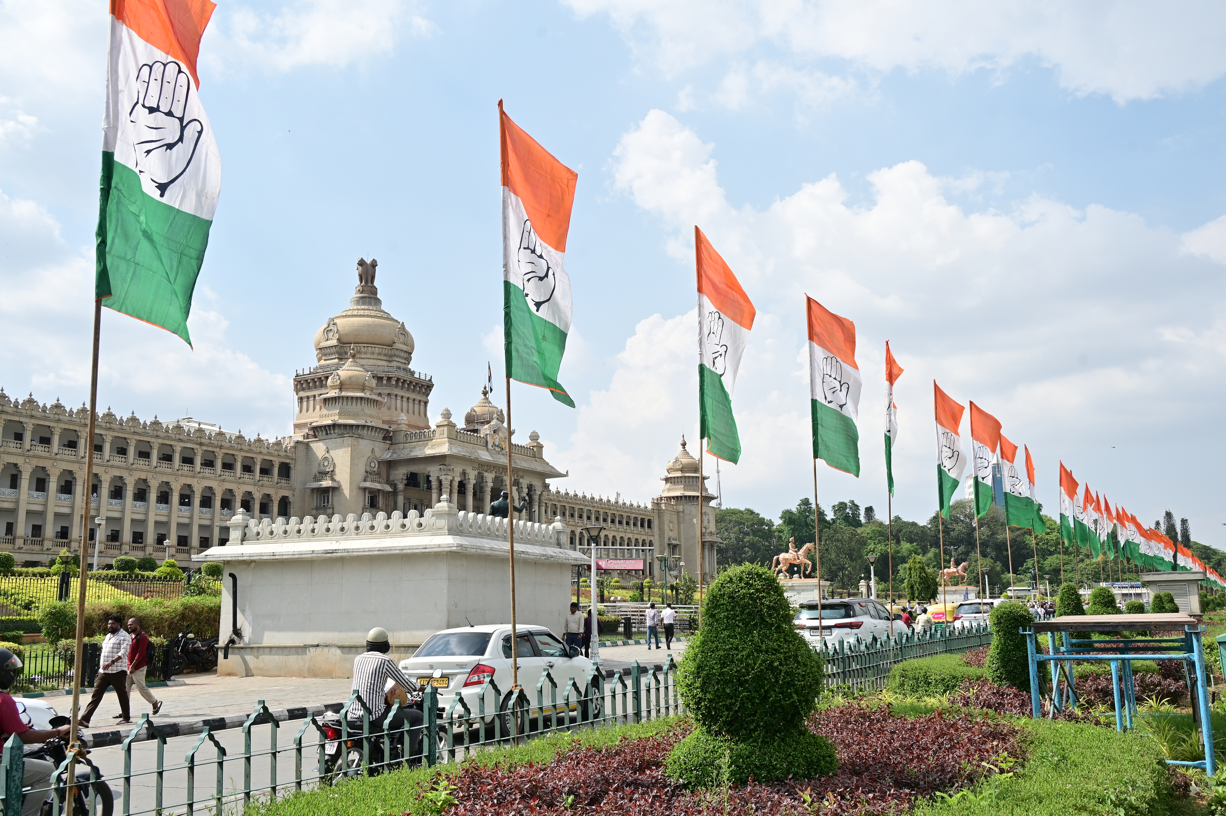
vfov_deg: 41.1
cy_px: 408
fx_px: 1089
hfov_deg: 58.7
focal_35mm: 32
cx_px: 613
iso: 400
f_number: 8
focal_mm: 32
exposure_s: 1/1000
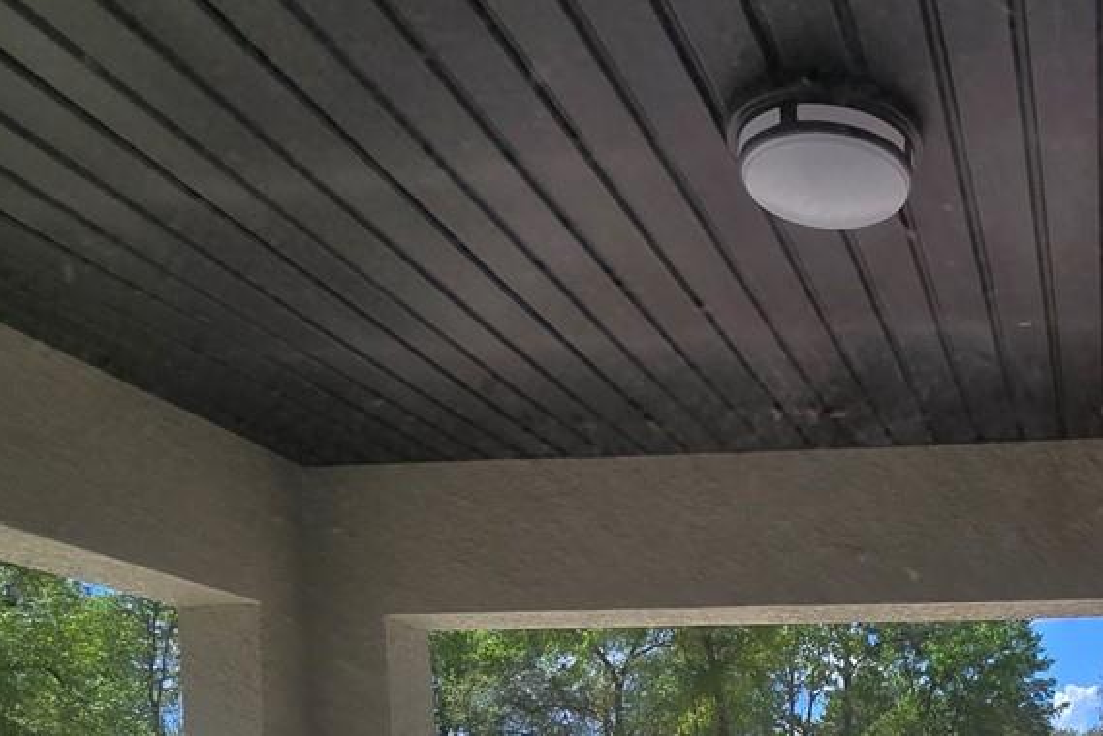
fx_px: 1165
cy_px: 970
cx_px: 1016
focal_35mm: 38
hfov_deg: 45.4
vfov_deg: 28.4
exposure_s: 1/1339
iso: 50
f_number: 2.2
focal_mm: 2.2
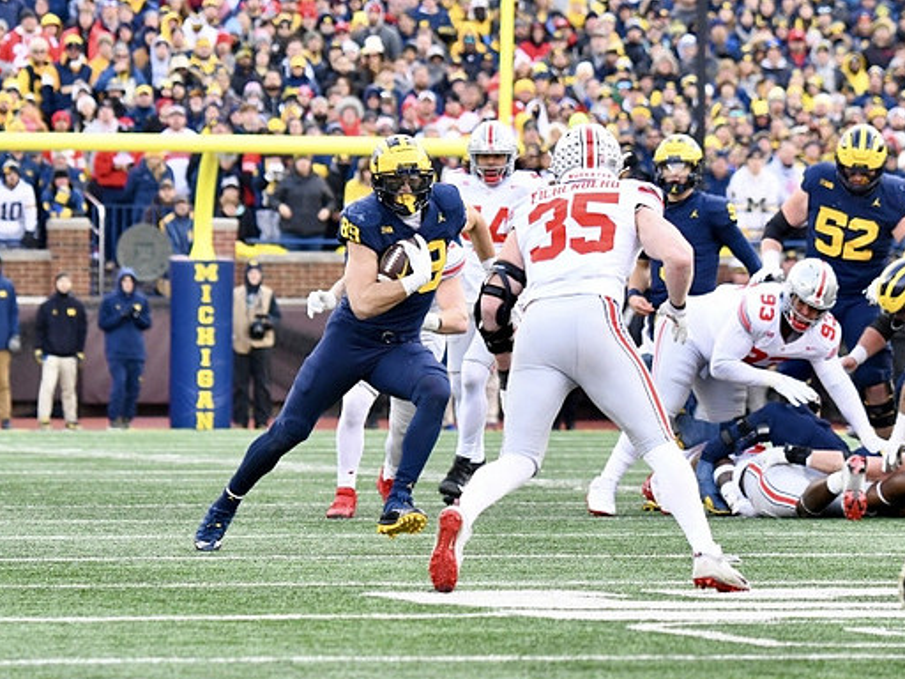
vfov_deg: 4.3
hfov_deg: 5.8
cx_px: 463
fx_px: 8967
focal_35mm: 343
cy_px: 340
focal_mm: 210
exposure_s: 1/1000
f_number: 5.3
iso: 2500
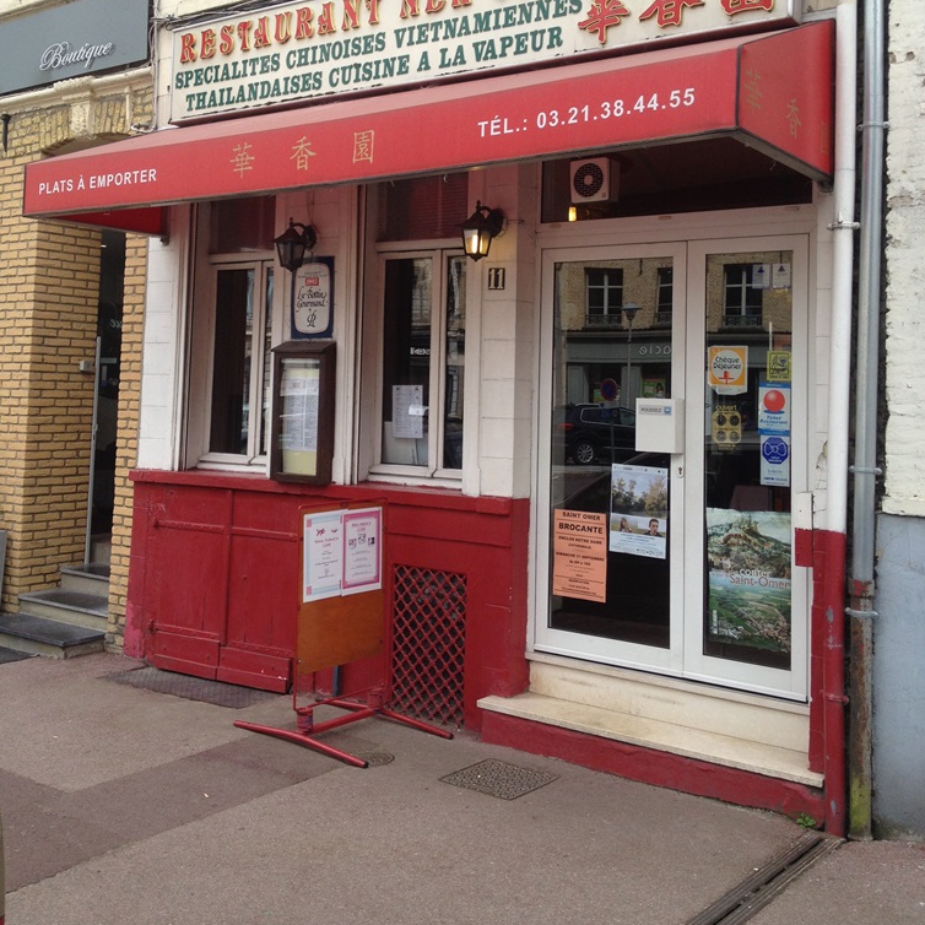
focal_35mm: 42
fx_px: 1270
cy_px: 320
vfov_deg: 39.6
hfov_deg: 40.0
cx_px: 455
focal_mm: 4.28
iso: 50
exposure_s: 1/497
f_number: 2.4
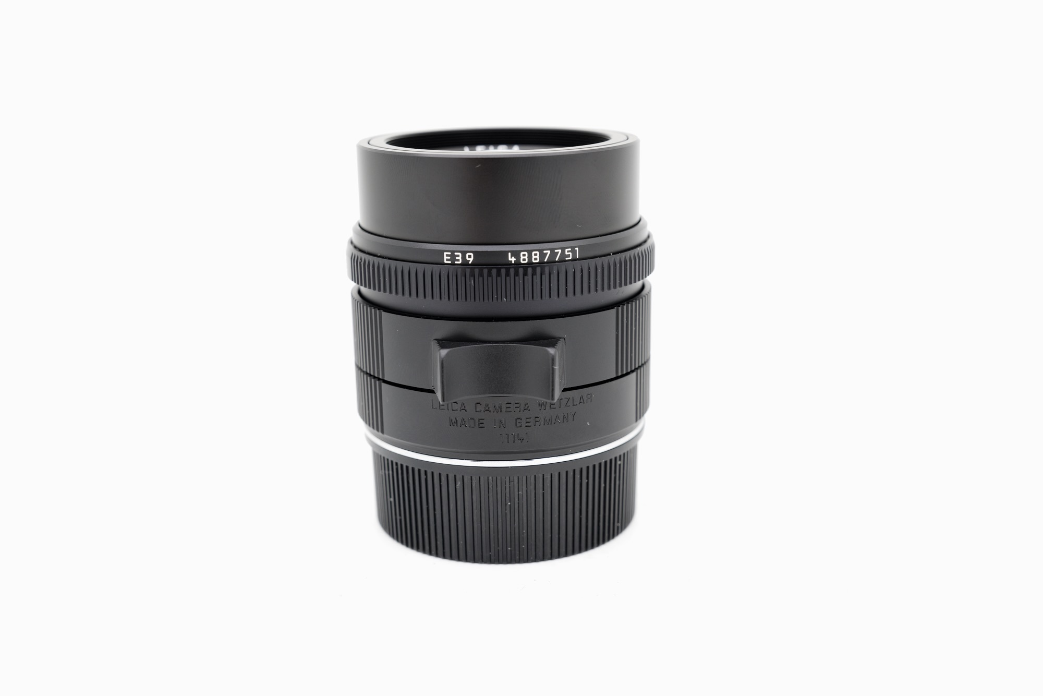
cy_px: 348
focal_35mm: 43
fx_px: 1246
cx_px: 522
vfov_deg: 31.2
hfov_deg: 45.4
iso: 800
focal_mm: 43
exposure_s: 1/60
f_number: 8
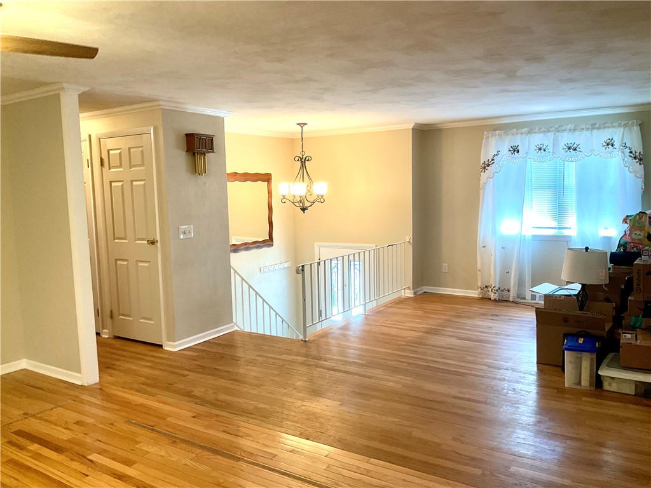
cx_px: 326
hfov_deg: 61.7
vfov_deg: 48.2
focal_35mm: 29
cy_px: 244
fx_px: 545
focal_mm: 3
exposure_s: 1/60
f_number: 1.8
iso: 80
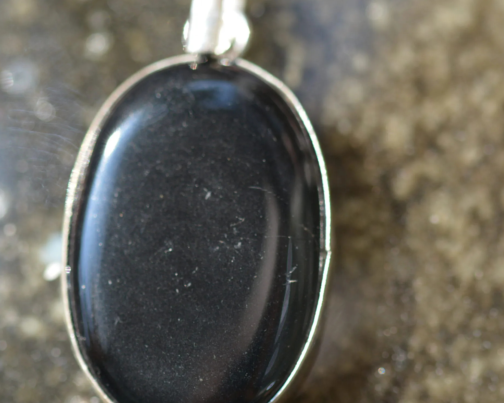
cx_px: 233
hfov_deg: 9.4
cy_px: 225
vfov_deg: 7.6
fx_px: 3053
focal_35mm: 205
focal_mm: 105
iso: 320
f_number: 4
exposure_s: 1/500
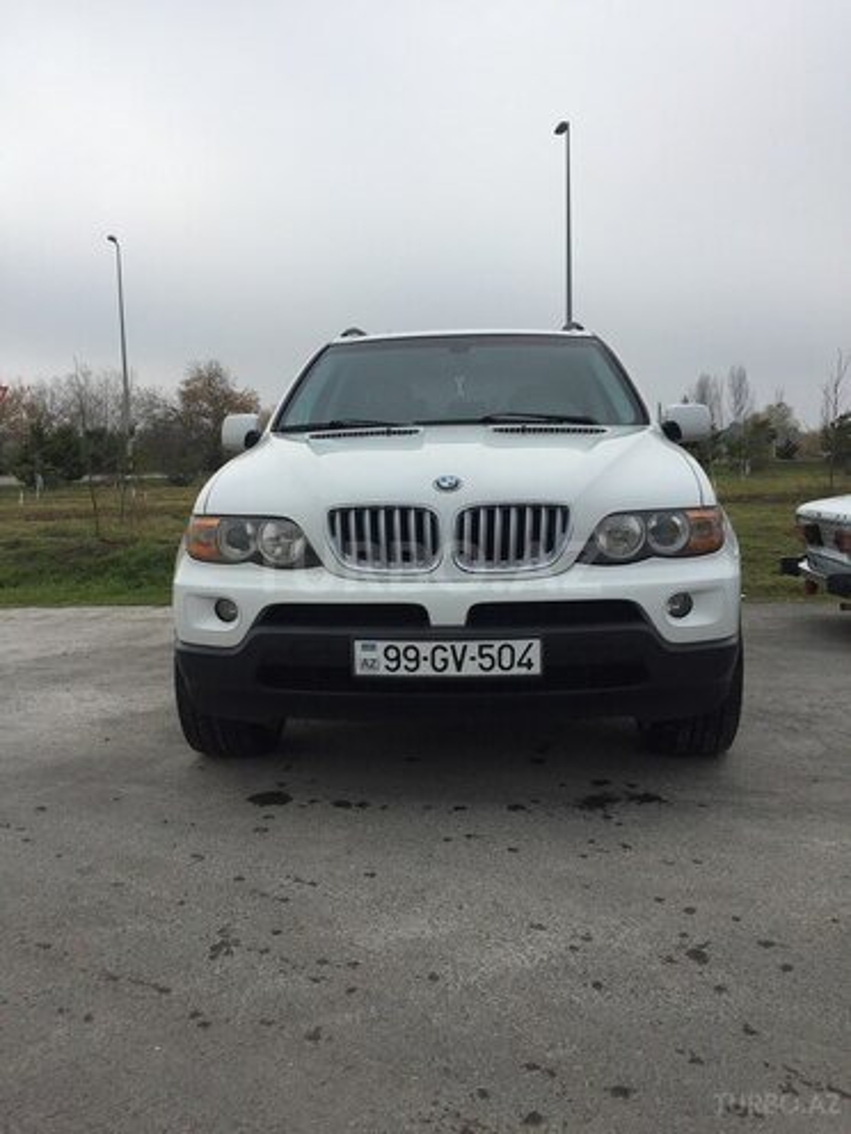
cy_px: 567
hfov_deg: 48.2
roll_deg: +2.7
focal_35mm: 29
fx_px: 951
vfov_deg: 61.7
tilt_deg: -4.8
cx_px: 426
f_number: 2.2
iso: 32
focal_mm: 4.15
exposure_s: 1/920
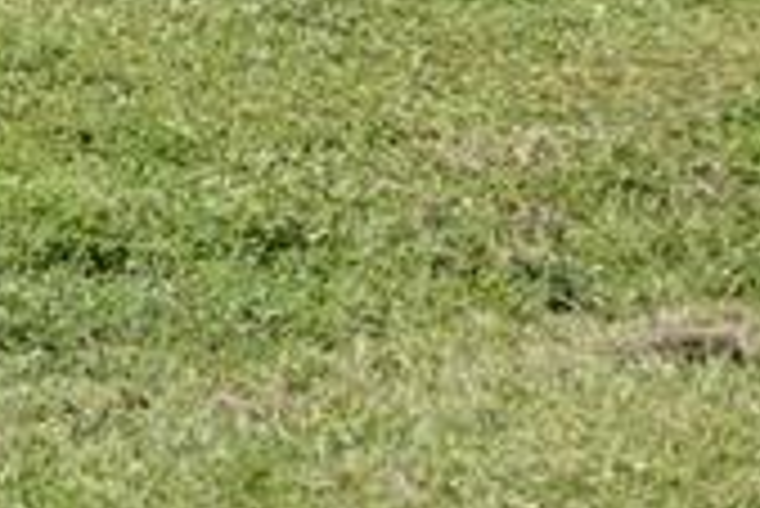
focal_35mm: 145
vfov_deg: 8.4
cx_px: -1507
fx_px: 3064
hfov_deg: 10.3
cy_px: -863
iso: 125
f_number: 1.8
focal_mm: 9.4
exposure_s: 1/400
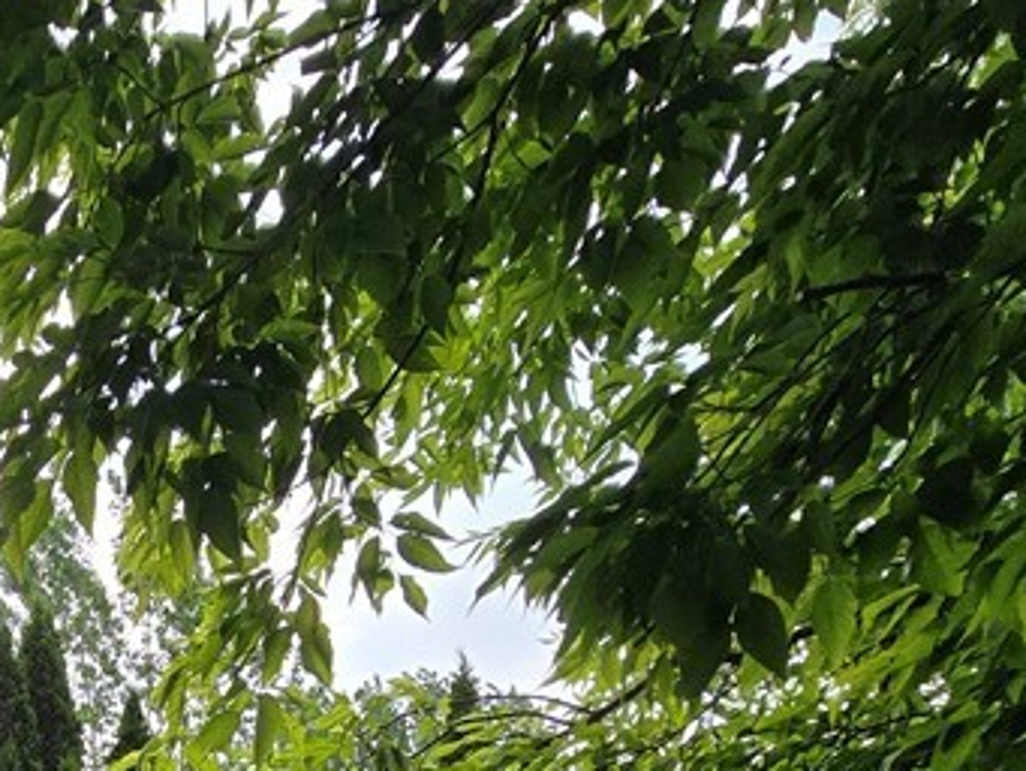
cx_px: -150
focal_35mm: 39
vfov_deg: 27.2
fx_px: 1156
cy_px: 1126
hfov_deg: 38.1
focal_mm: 2.2
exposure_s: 1/1765
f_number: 2.2
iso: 50
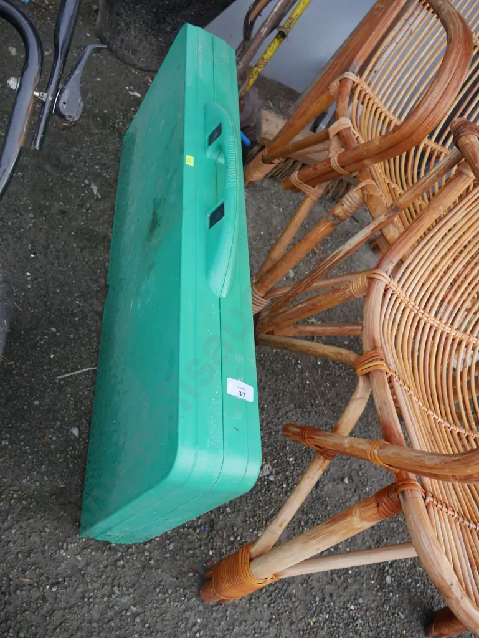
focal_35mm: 28
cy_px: 319
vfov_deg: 63.4
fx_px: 516
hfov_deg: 49.8
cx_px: 240
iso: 200
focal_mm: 14
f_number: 4
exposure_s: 1/125
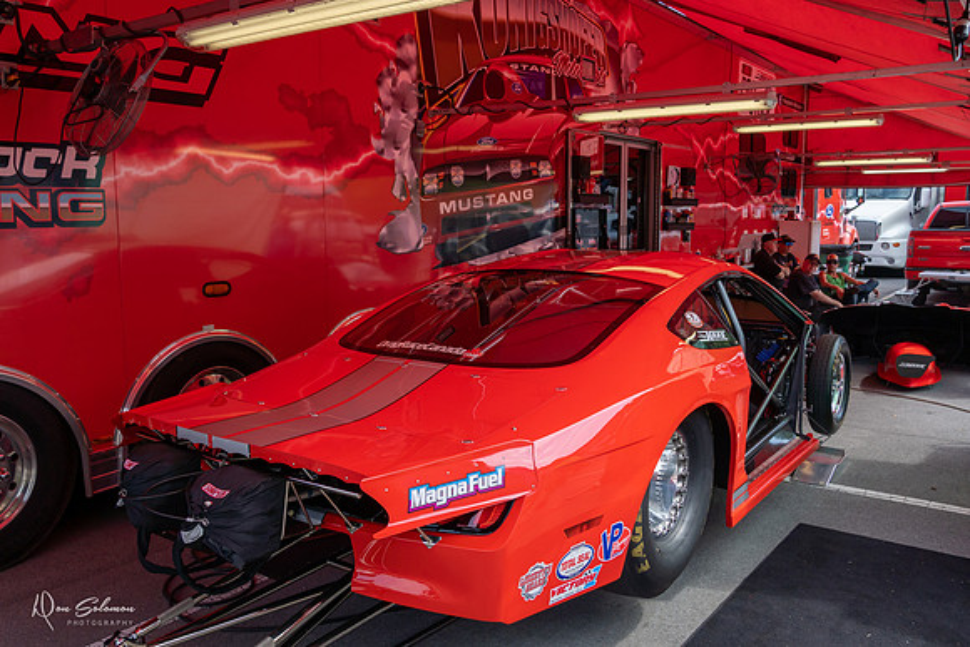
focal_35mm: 30
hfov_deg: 61.4
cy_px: 311
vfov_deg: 43.2
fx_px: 816
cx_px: 477
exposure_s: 1/1000
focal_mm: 18
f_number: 4
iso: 200
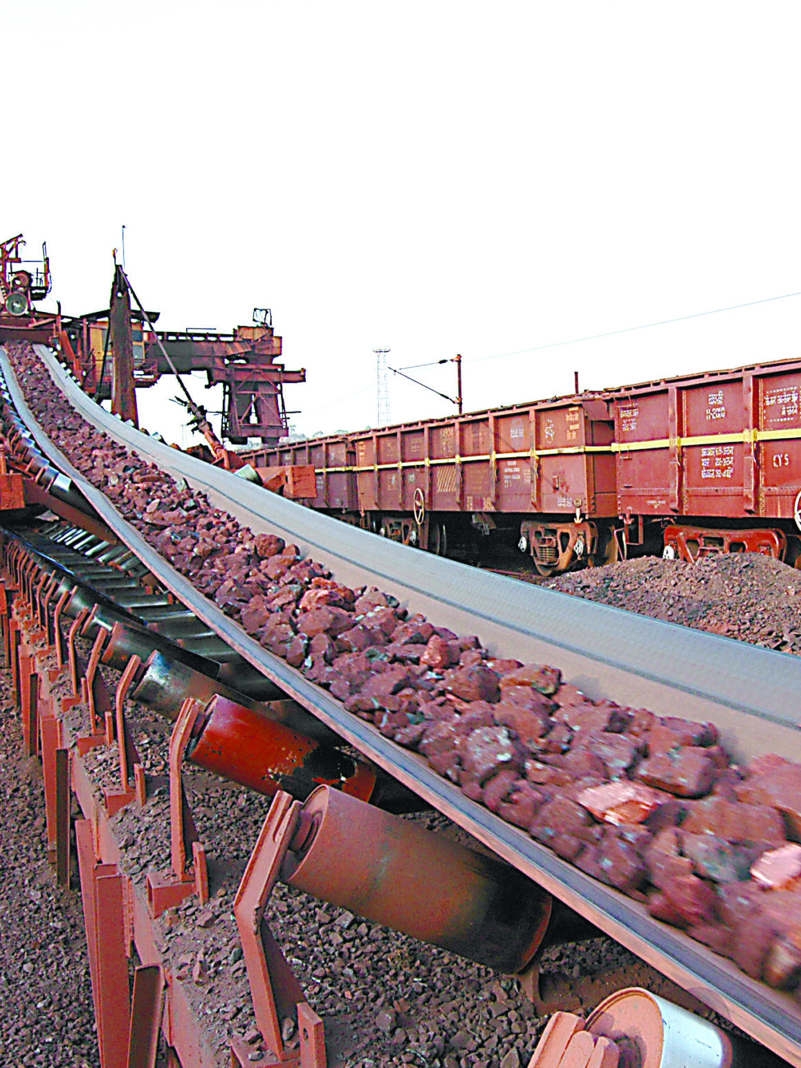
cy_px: 564
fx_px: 1327
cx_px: 602
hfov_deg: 32.9
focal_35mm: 43
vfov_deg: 43.8
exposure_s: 1/125
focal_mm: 18
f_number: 11
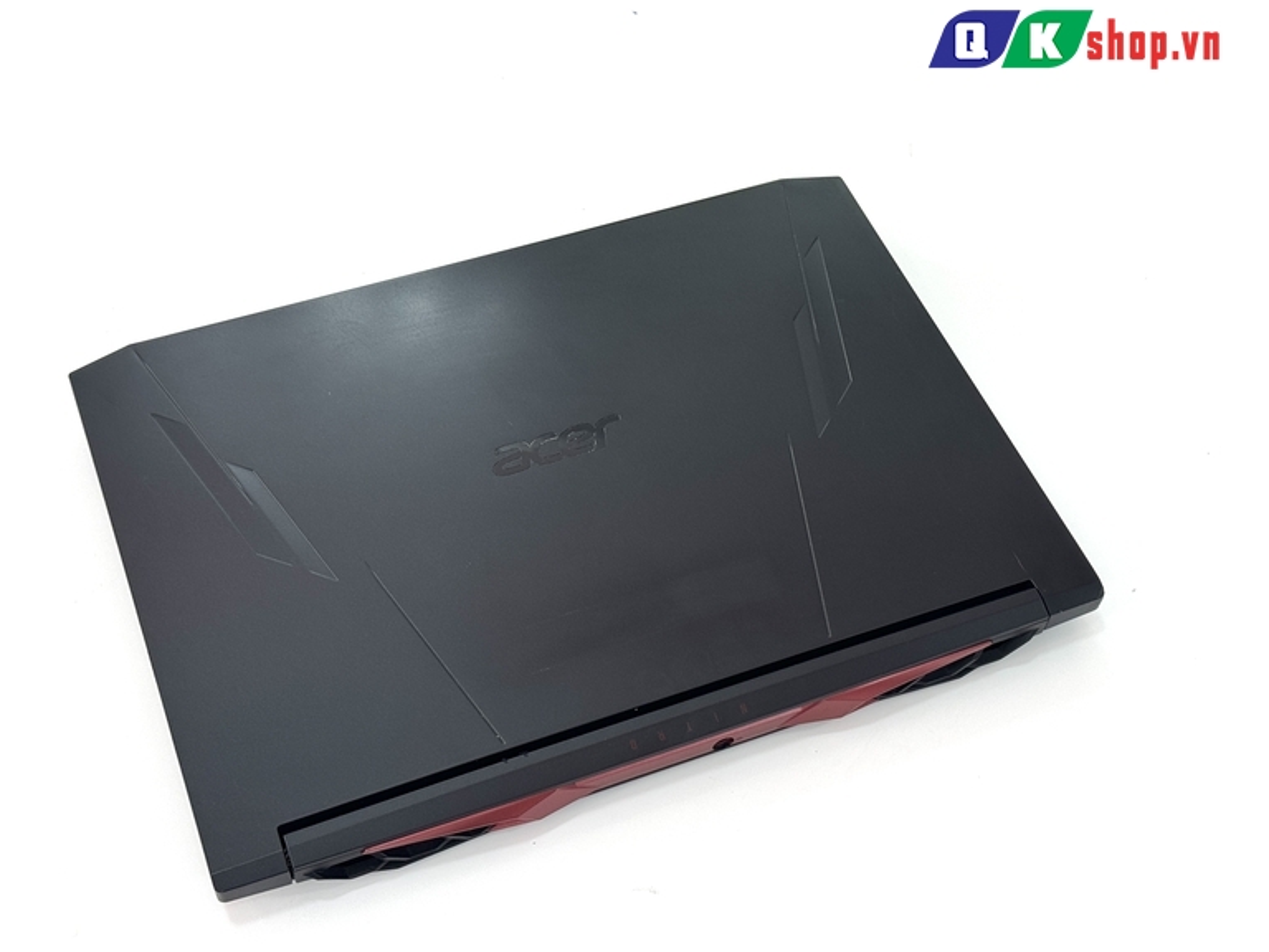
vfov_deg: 29.1
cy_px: 478
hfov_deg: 38.2
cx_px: 613
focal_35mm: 50
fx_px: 1833
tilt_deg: -54.2
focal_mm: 6.76
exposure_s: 1/121
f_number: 1.78
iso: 50
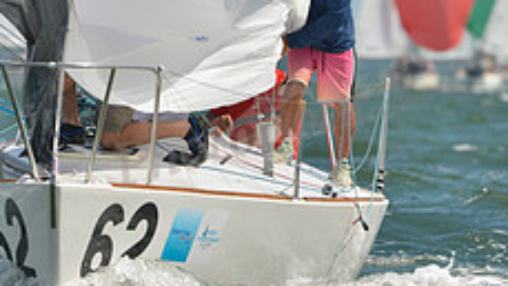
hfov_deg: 2.1
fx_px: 13569
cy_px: 45
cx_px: 2
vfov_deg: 1.2
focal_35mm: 1007
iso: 200
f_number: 6.3
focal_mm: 380
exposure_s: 1/1250
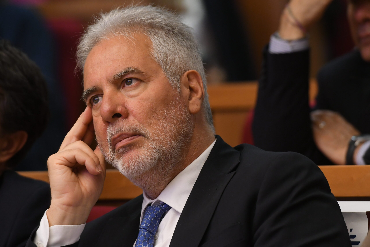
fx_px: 3083
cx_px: 185
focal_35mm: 300
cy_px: 124
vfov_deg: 4.6
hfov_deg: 6.9
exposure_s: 1/160
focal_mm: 200
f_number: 3.5
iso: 2500
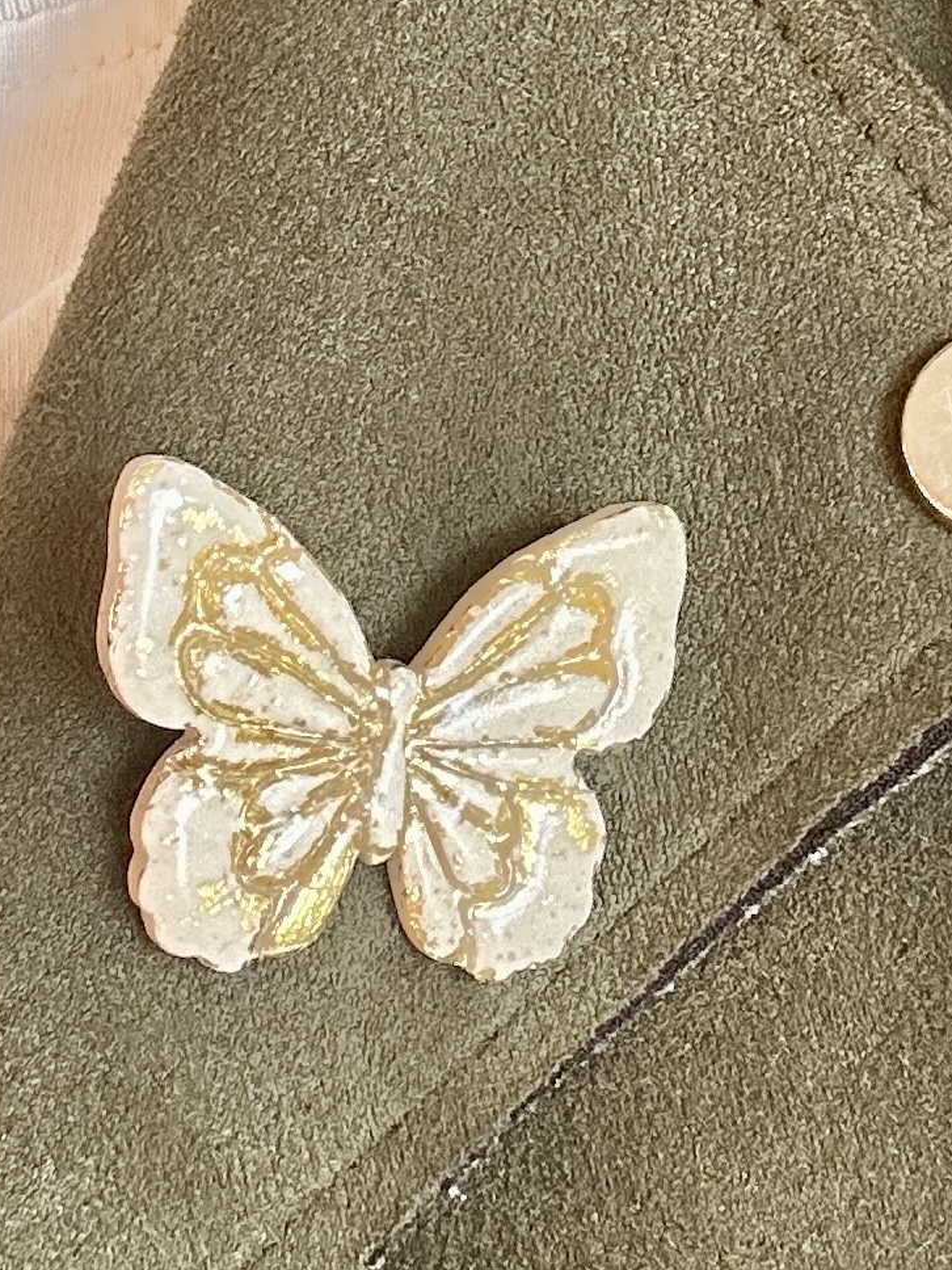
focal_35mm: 62
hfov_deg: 23.6
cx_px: 424
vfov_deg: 31.2
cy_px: 674
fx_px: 2273
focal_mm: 2.69
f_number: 1.9
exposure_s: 1/50
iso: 160
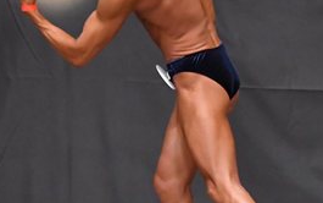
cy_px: 71
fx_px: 5294
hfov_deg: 3.5
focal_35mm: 601
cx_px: 185
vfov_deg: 2.2
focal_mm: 135
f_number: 5.6
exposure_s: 1/400
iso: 6400
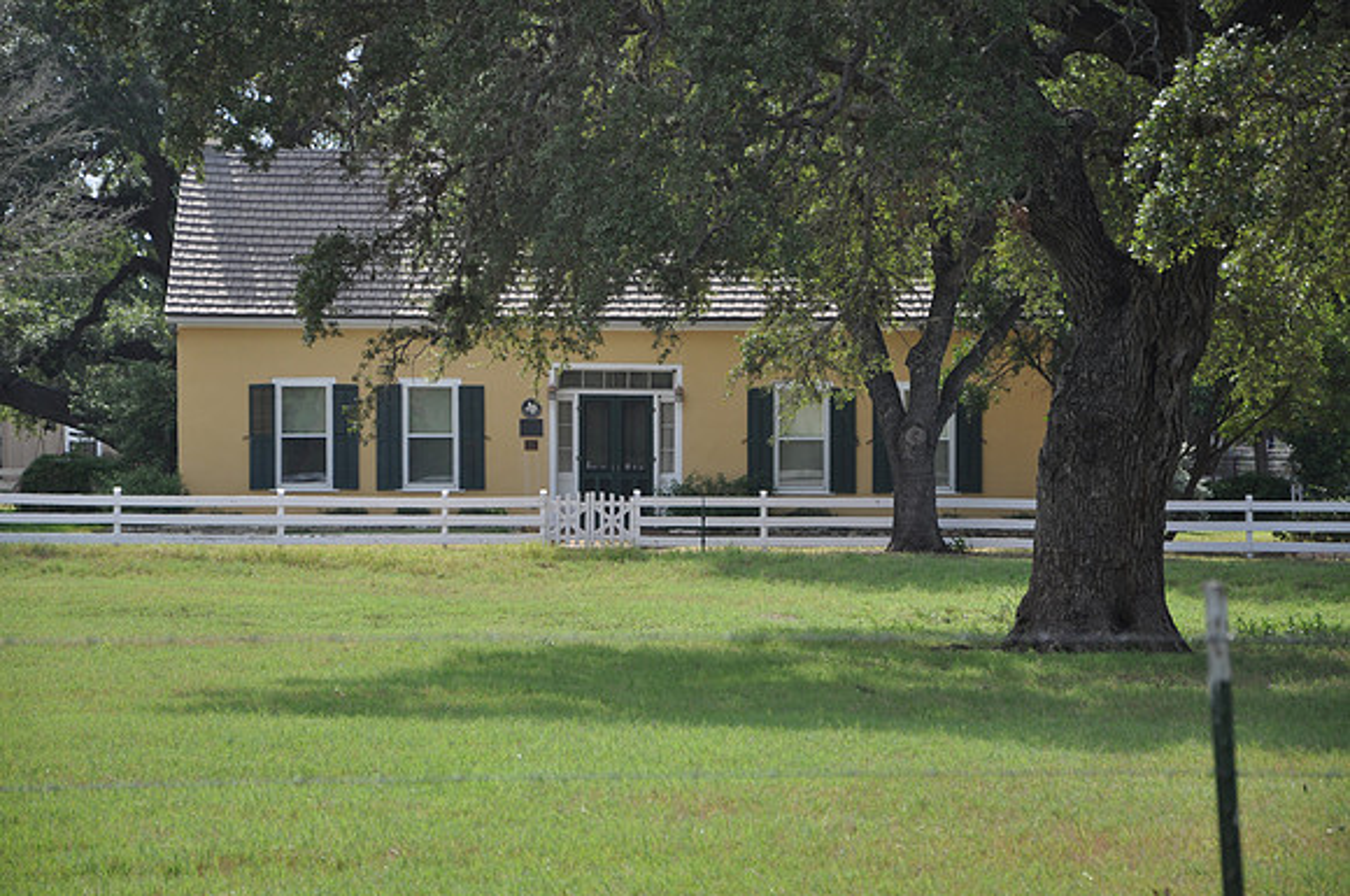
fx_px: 5898
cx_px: 675
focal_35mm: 158
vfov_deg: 8.7
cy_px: 448
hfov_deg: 13.1
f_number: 7.1
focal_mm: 105
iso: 200
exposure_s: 1/250
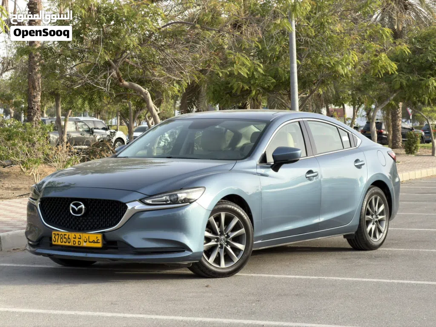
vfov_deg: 14.8
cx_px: 218
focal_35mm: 100
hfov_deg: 19.6
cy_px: 164
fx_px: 1260
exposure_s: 1/270
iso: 50
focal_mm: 16.89
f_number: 2.8
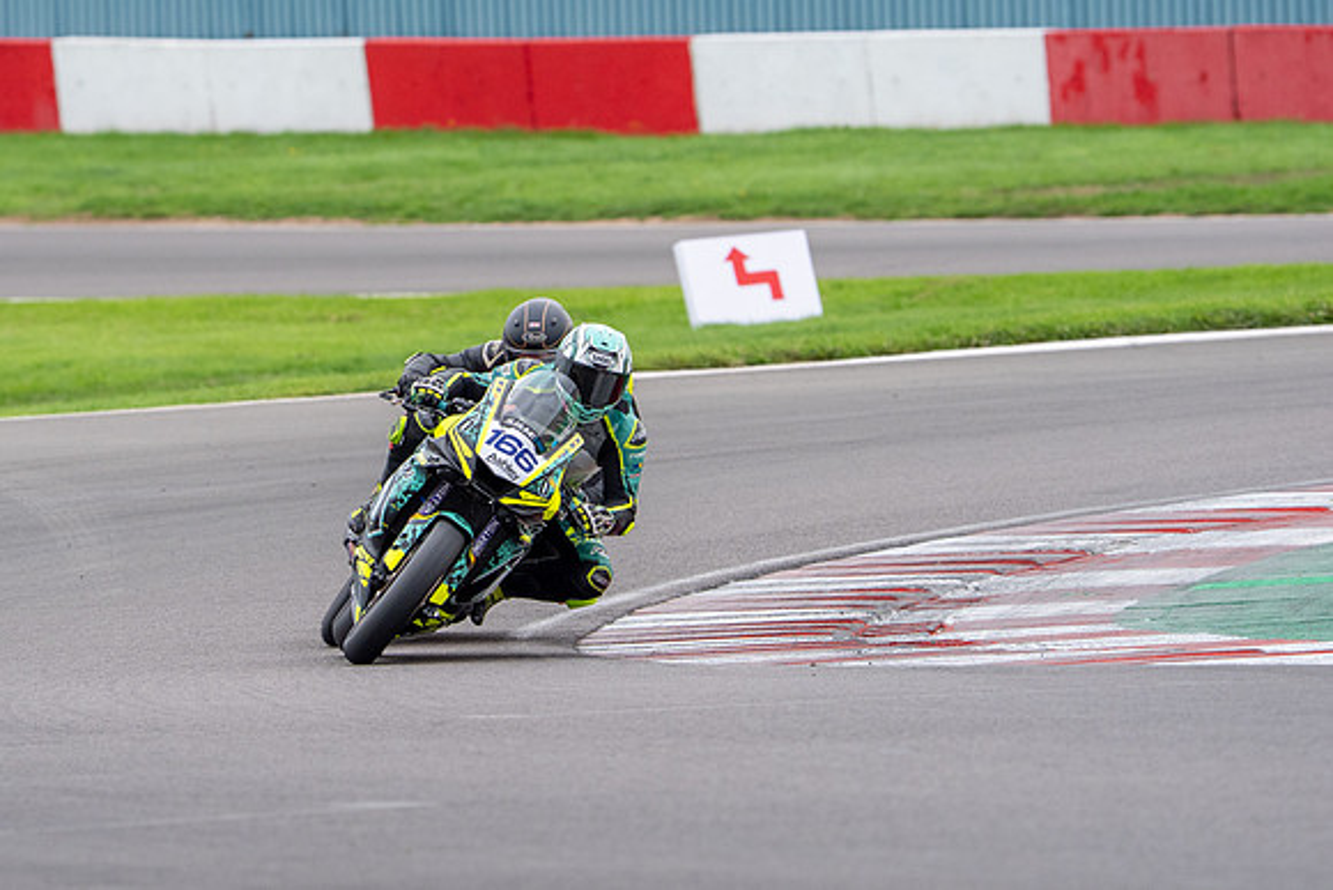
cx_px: 417
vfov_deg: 2.5
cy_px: 278
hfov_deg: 3.7
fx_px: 20402
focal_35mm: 551
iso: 800
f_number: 7.1
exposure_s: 1/320
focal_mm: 400
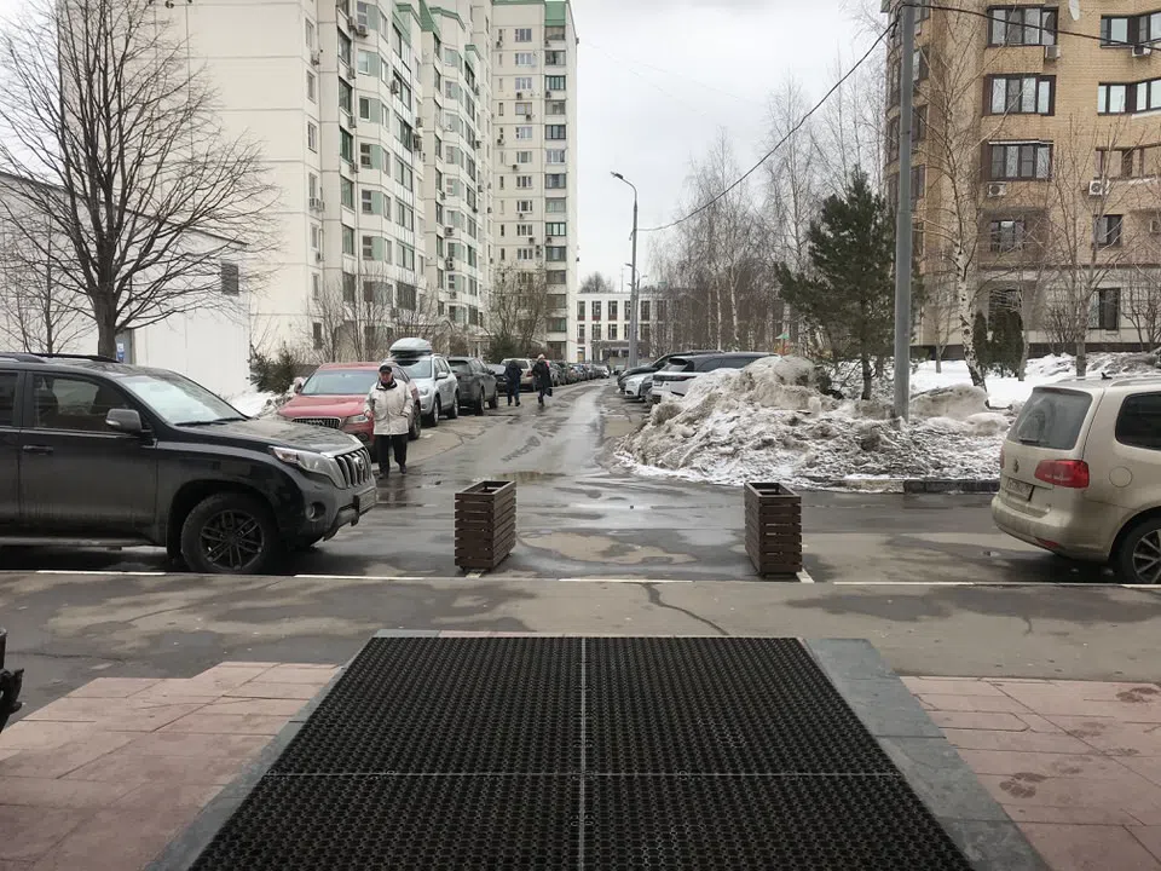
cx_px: 580
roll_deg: +0.4
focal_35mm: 28
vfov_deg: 49.7
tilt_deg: -3.9
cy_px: 436
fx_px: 939
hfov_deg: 63.4
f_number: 1.8
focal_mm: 3.99
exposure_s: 1/660
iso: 20
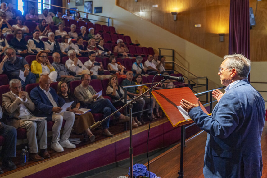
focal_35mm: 35
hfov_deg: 54.4
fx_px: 260
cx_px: 134
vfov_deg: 37.8
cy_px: 89
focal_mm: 35
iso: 1250
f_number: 4
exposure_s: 1/200
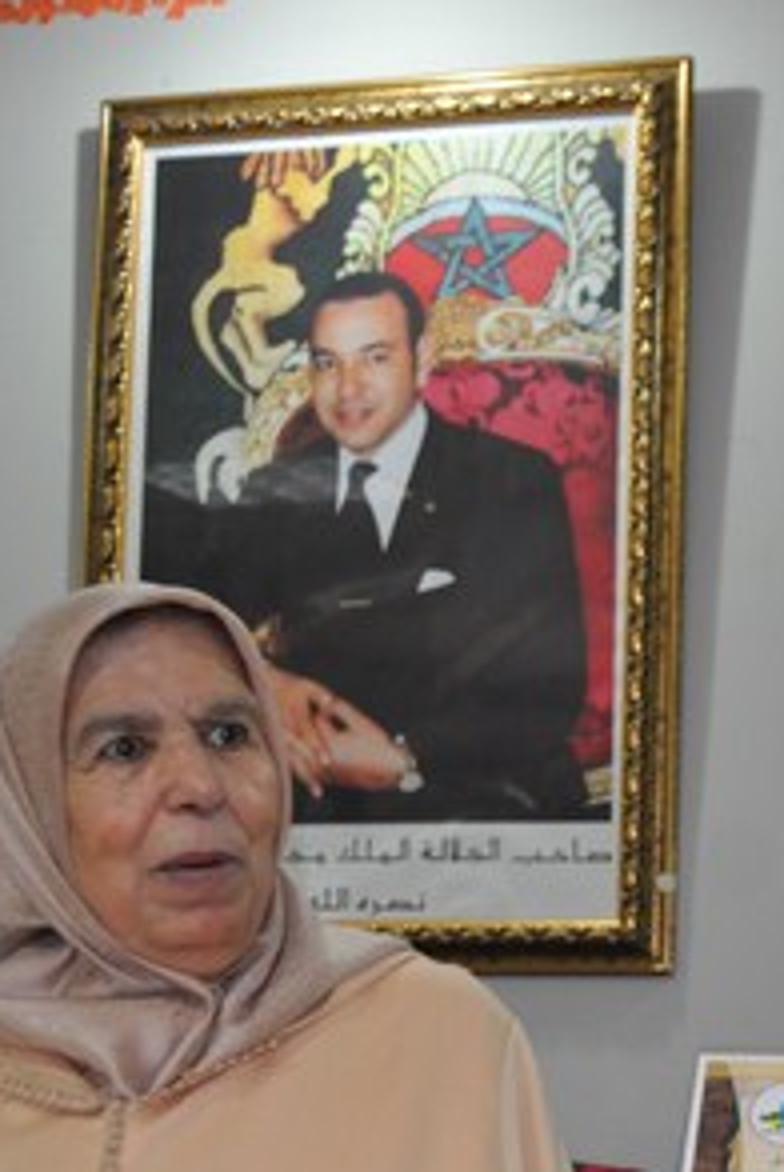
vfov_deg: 23.7
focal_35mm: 85
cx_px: 916
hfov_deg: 15.6
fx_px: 2770
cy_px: 842
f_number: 4
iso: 800
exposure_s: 1/60
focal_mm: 26
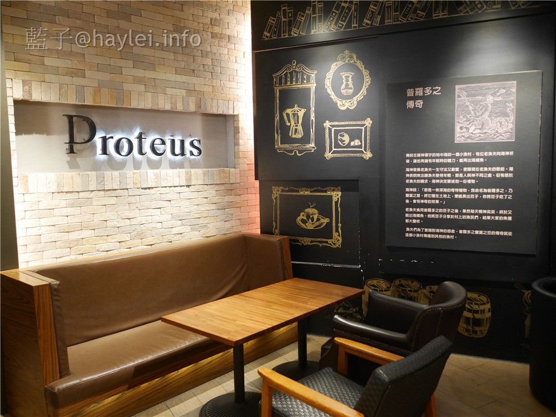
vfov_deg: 46.8
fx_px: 482
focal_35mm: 30
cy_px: 208
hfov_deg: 60.0
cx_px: 278
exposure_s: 1/60
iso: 1250
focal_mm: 15
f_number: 1.7
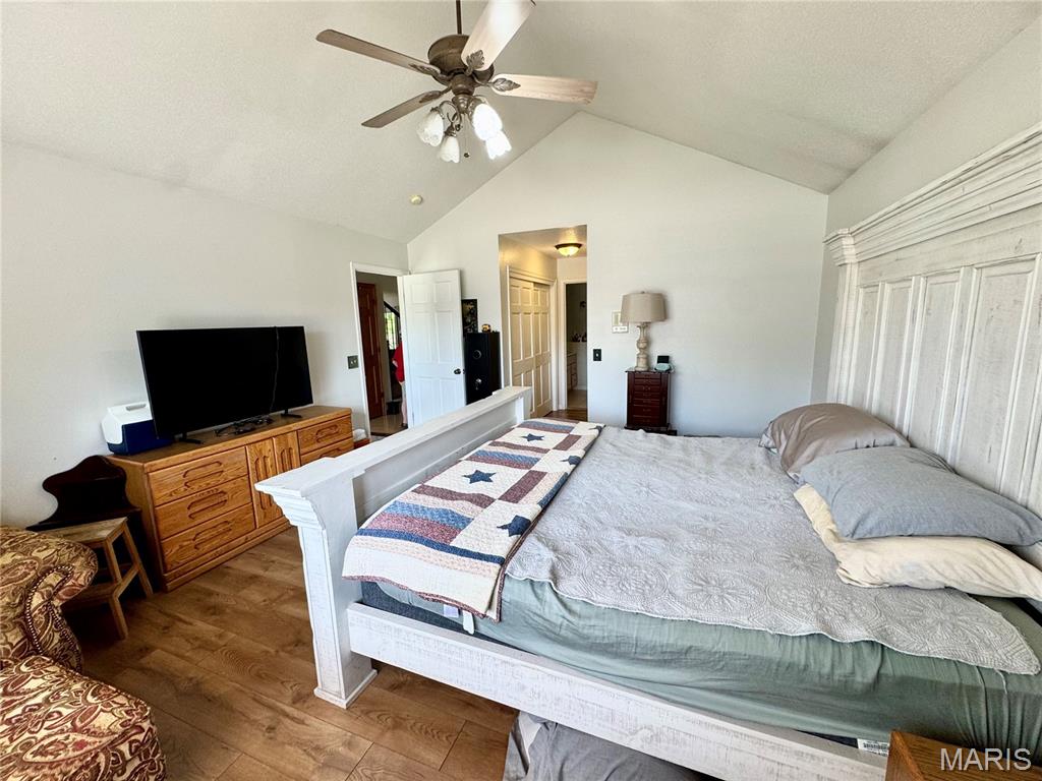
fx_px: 421
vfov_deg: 85.7
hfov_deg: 102.1
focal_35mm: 14
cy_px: 390
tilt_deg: -9.4
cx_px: 521
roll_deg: +1.5
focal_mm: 2.22
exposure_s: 1/120
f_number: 2.2
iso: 125
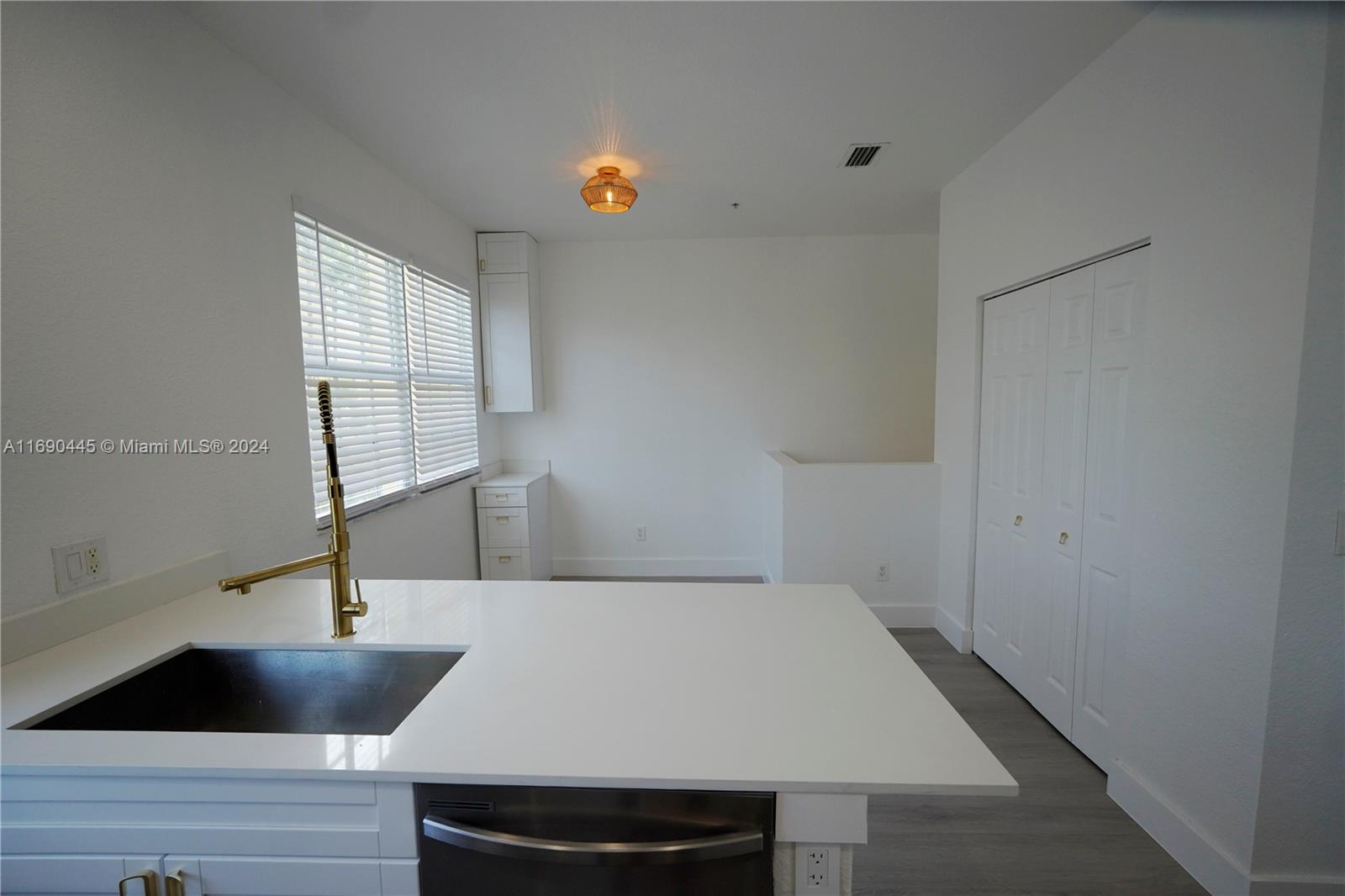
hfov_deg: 97.6
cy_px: 448
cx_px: 672
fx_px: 588
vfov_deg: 74.6
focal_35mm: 16
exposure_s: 1/160
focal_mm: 10.5
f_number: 4
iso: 200
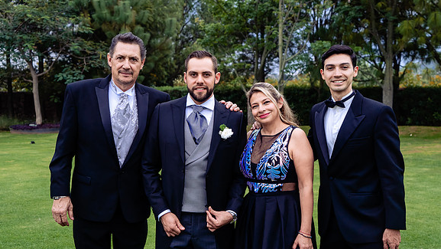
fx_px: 550
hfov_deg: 43.7
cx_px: 221
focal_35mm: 47
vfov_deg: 25.4
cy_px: 152
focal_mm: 40
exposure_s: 1/400
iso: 640
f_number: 4.5
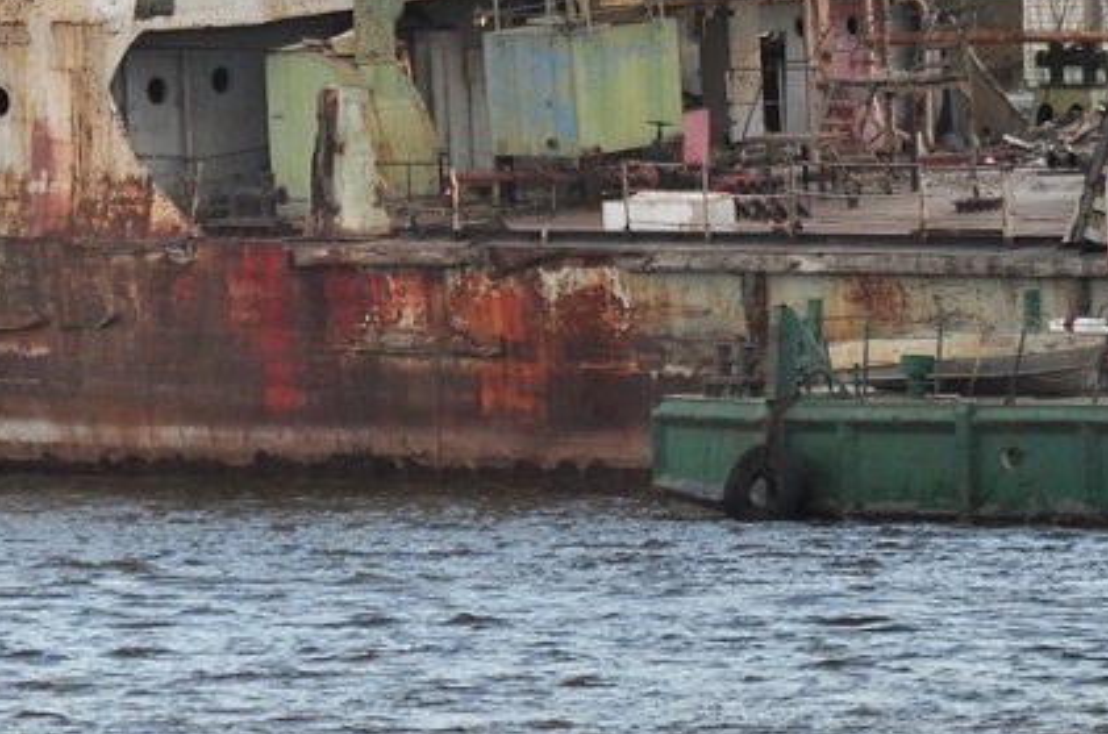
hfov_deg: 1.8
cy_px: -87
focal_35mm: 1177
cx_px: -124
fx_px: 36157
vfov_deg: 1.2
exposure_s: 1/160
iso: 200
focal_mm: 300
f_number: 5.6
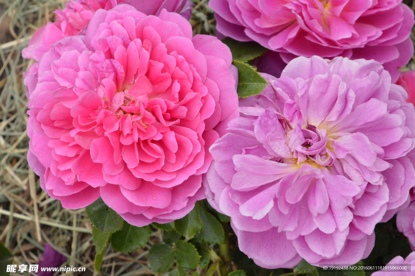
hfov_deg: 8.9
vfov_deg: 5.9
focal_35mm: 232
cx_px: 208
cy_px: 138
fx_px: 2678
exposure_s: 1/250
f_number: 18
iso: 2500
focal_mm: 155
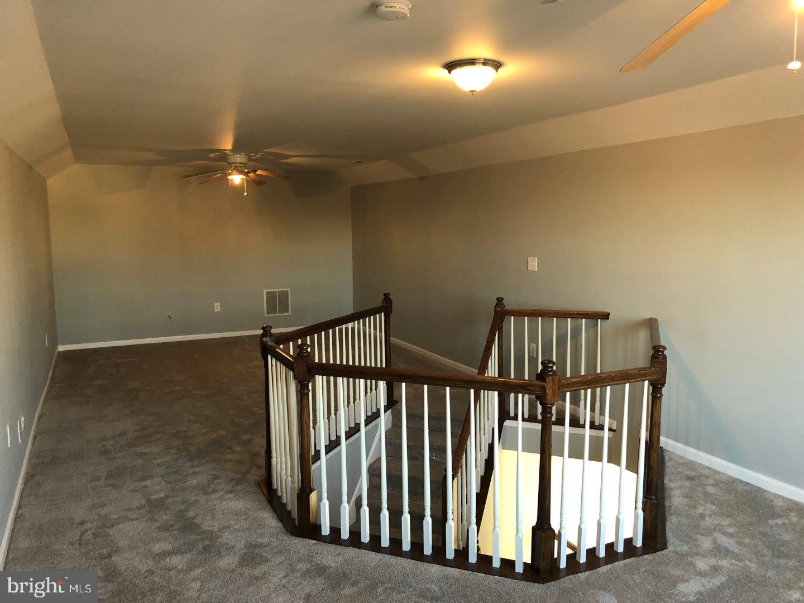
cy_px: 302
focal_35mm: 28
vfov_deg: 49.7
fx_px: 650
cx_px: 402
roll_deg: +1.0
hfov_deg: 63.4
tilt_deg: -5.7
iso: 50
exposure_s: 1/15
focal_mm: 4
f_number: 1.8
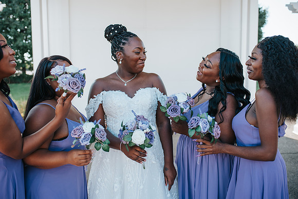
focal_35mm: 35
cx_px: 149
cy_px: 100
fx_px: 290
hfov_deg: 54.4
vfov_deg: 37.9
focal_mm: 35
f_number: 2.8
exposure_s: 1/640
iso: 160
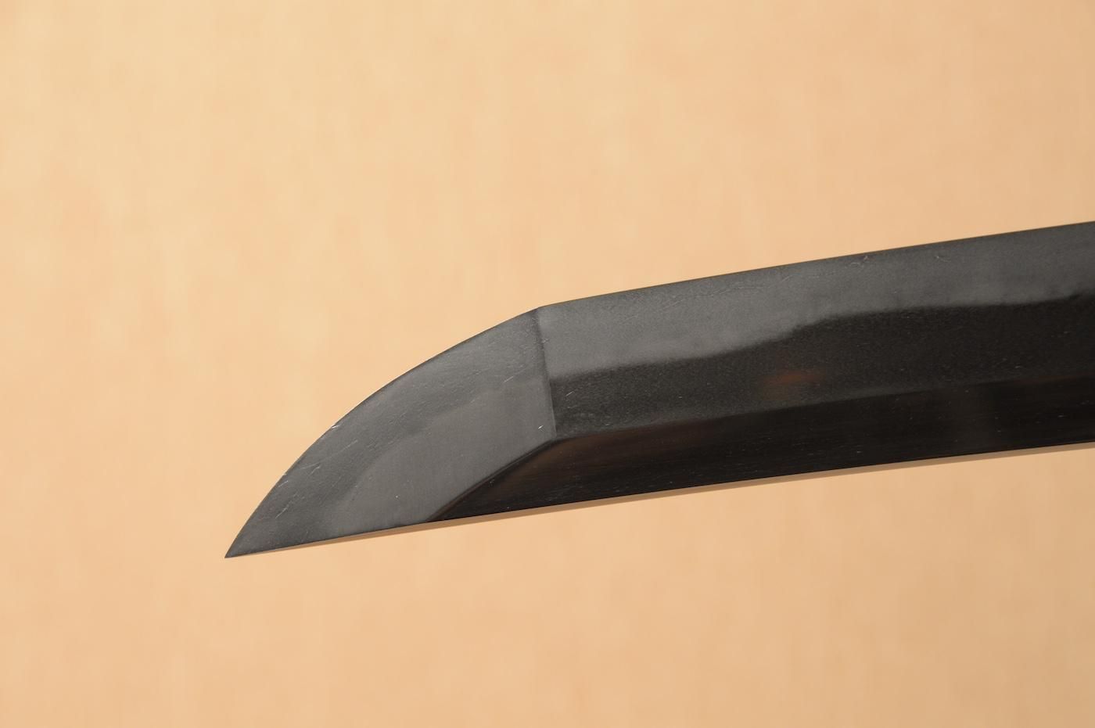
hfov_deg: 13.7
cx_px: 548
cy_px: 364
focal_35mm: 150
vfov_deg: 9.1
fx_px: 4559
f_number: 11
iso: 400
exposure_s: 1/2
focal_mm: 100
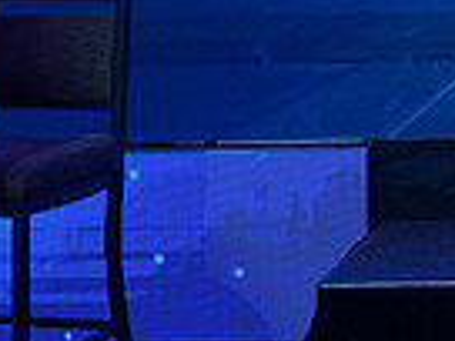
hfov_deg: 12.7
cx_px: 873
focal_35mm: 139
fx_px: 1827
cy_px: -239
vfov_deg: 10.2
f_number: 4
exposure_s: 1/400
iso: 2500
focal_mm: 34
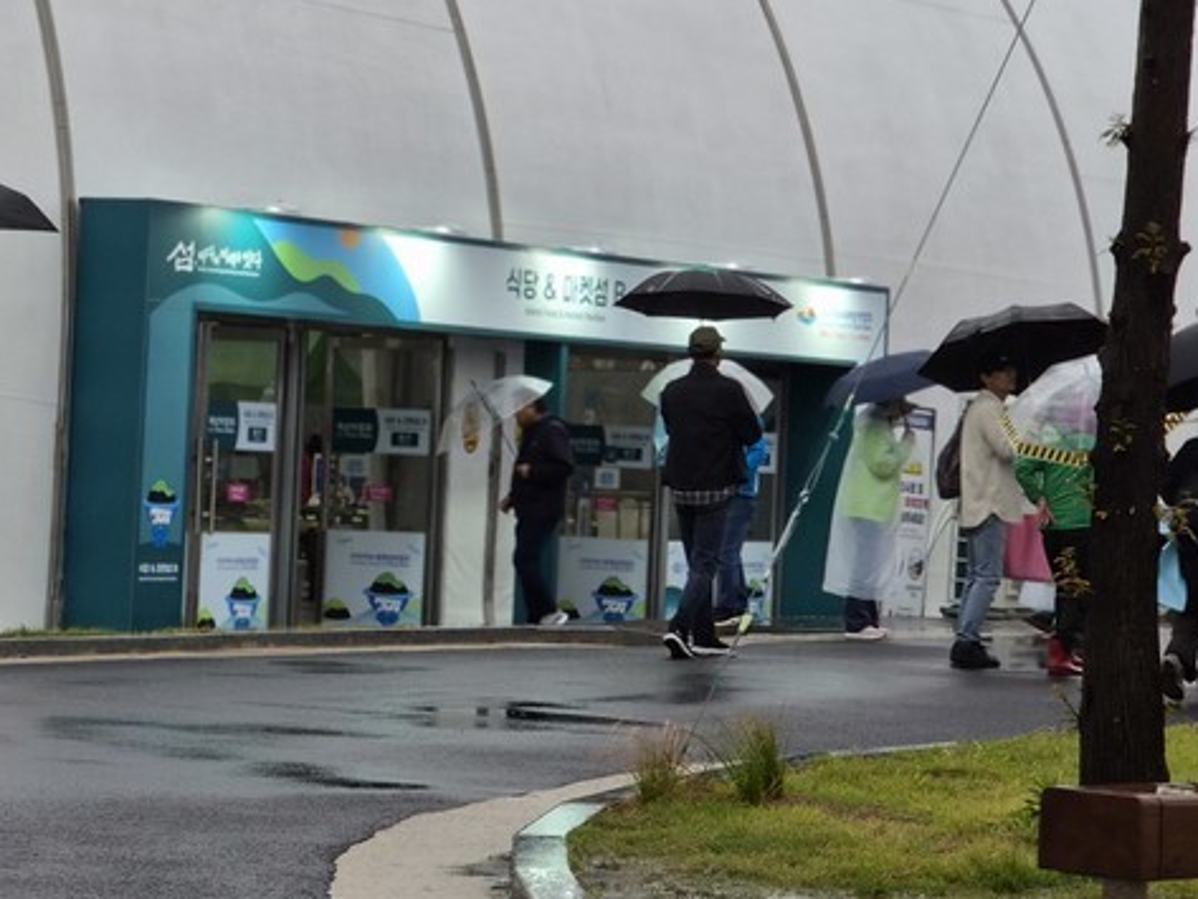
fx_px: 4846
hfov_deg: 13.9
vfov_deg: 10.6
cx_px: 18
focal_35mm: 140
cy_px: 276
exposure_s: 1/120
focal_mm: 7
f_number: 2.4
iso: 40
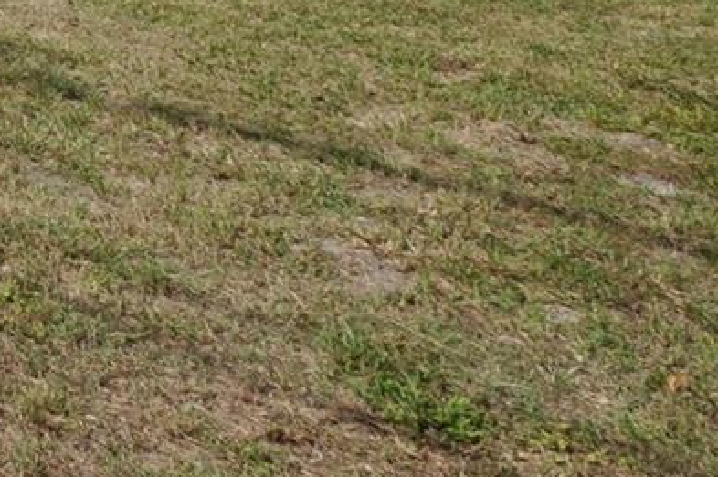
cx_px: -727
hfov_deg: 19.0
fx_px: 1215
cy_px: -411
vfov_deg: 17.5
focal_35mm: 61
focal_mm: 10
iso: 200
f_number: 14
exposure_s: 1/200
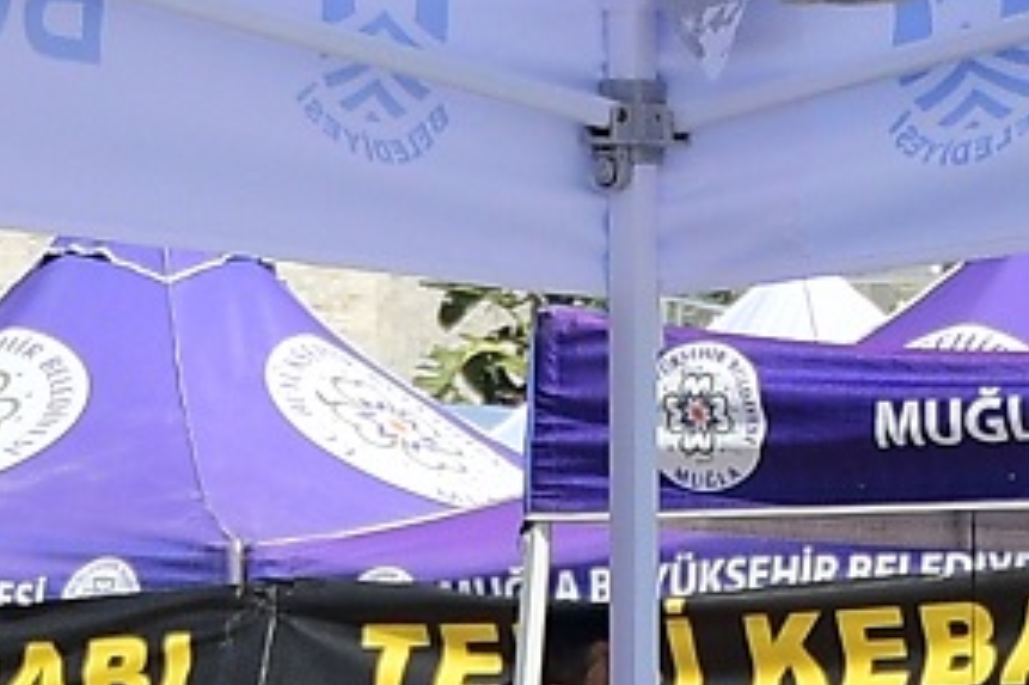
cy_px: 1379
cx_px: 326
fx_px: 8370
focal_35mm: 293
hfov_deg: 7.0
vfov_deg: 4.6
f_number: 3.2
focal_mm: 28
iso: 200
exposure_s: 1/5000
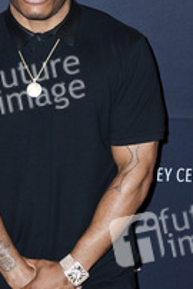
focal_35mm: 103
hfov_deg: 13.3
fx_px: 827
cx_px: 54
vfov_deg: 19.8
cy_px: 162
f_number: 4.5
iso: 400
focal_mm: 52
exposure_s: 1/320
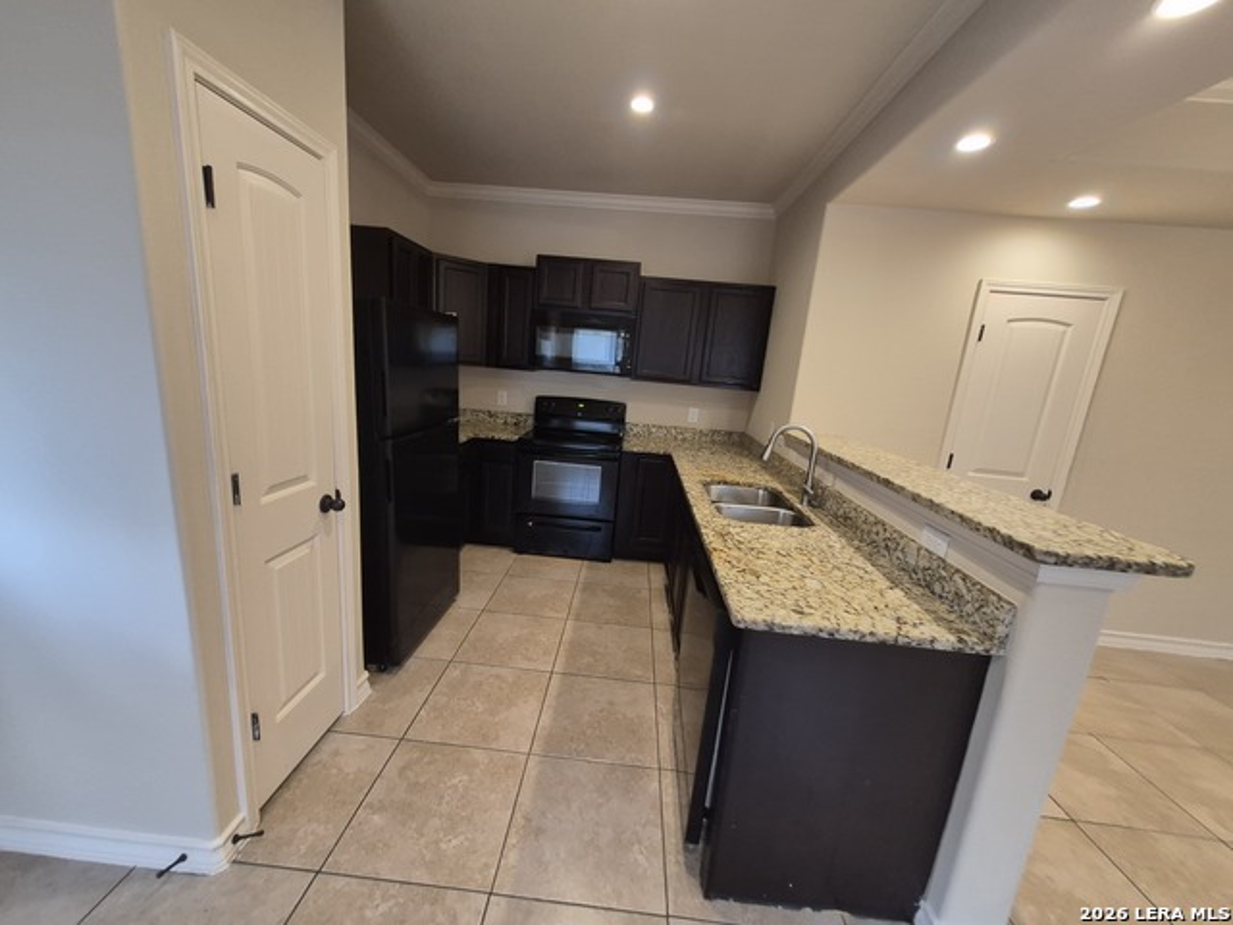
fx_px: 463
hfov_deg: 106.2
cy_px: 462
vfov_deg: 89.9
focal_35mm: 13
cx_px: 616
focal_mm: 1.74
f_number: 2.2
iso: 320
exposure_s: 1/60
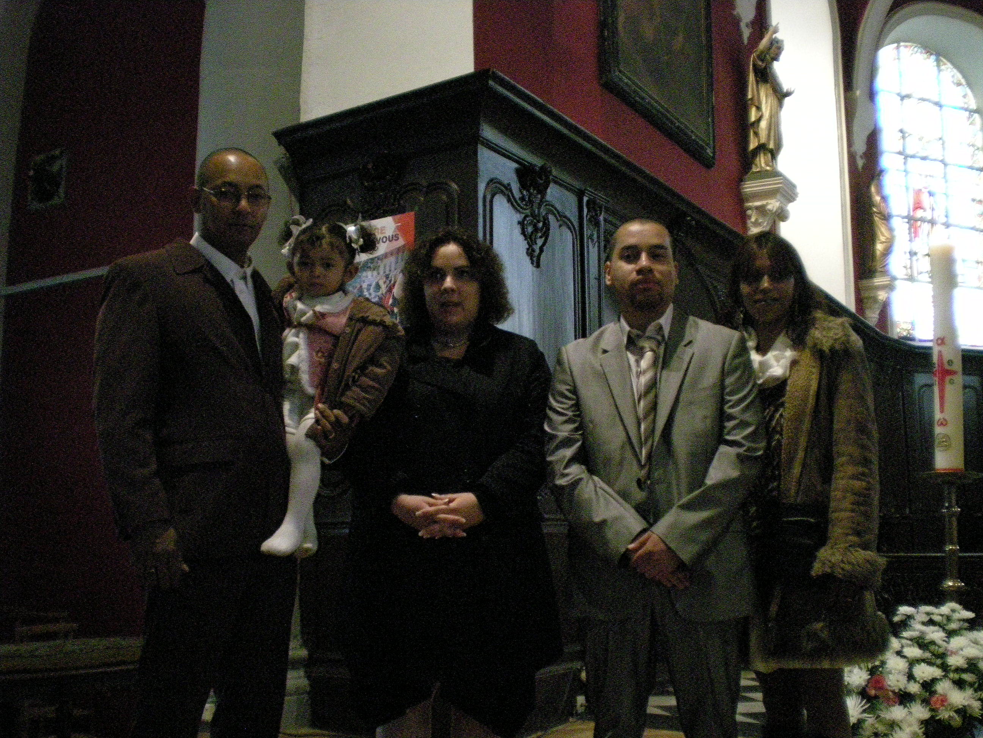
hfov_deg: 49.0
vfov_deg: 37.7
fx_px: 1079
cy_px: 369
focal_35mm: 38
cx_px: 492
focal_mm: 6.3
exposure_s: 1/30
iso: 1000
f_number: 3.1
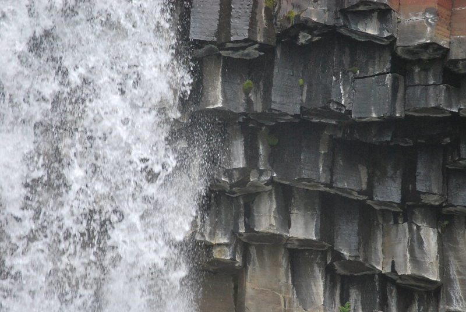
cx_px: 233
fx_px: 3889
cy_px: 156
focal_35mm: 300
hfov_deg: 6.9
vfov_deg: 4.6
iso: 800
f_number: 5.6
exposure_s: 1/320
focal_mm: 200
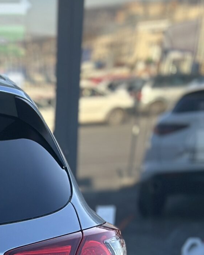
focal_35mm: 170
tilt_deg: -9.2
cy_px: 303
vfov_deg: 11.2
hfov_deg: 8.6
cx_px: -187
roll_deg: +0.2
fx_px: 1284
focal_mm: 6.86
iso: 80
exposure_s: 1/830
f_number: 1.78
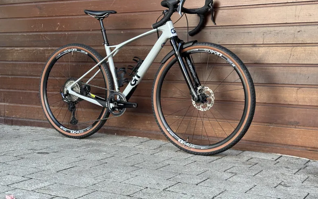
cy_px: 80
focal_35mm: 52
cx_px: 160
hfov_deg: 38.9
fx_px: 451
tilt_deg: -1.4
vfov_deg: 24.8
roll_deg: -0.4
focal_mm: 6.76
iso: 64
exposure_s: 1/135
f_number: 1.78
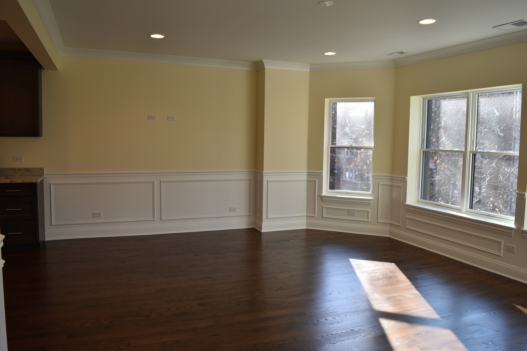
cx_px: 264
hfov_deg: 67.4
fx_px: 395
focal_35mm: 27
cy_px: 176
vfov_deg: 47.9
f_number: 5
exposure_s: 1/100
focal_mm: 18
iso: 100
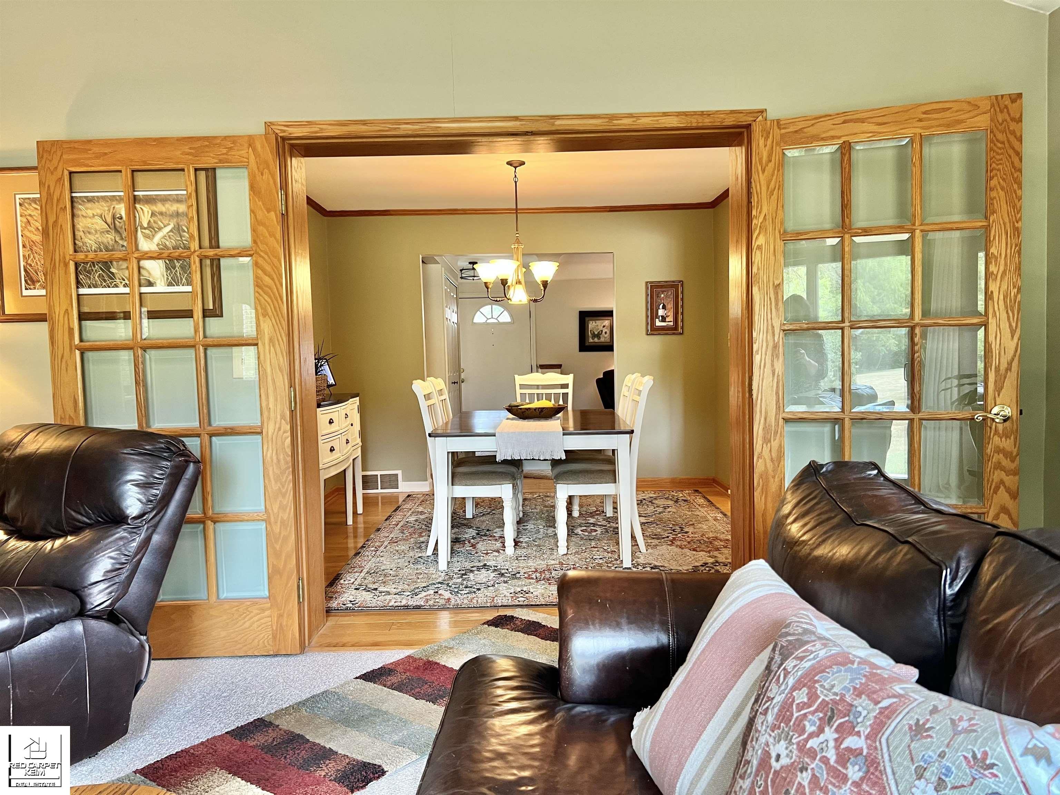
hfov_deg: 67.3
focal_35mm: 26
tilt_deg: -3.8
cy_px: 398
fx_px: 796
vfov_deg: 53.1
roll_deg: +1.4
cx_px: 530
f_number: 1.5
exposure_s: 1/60
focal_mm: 5.7
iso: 125
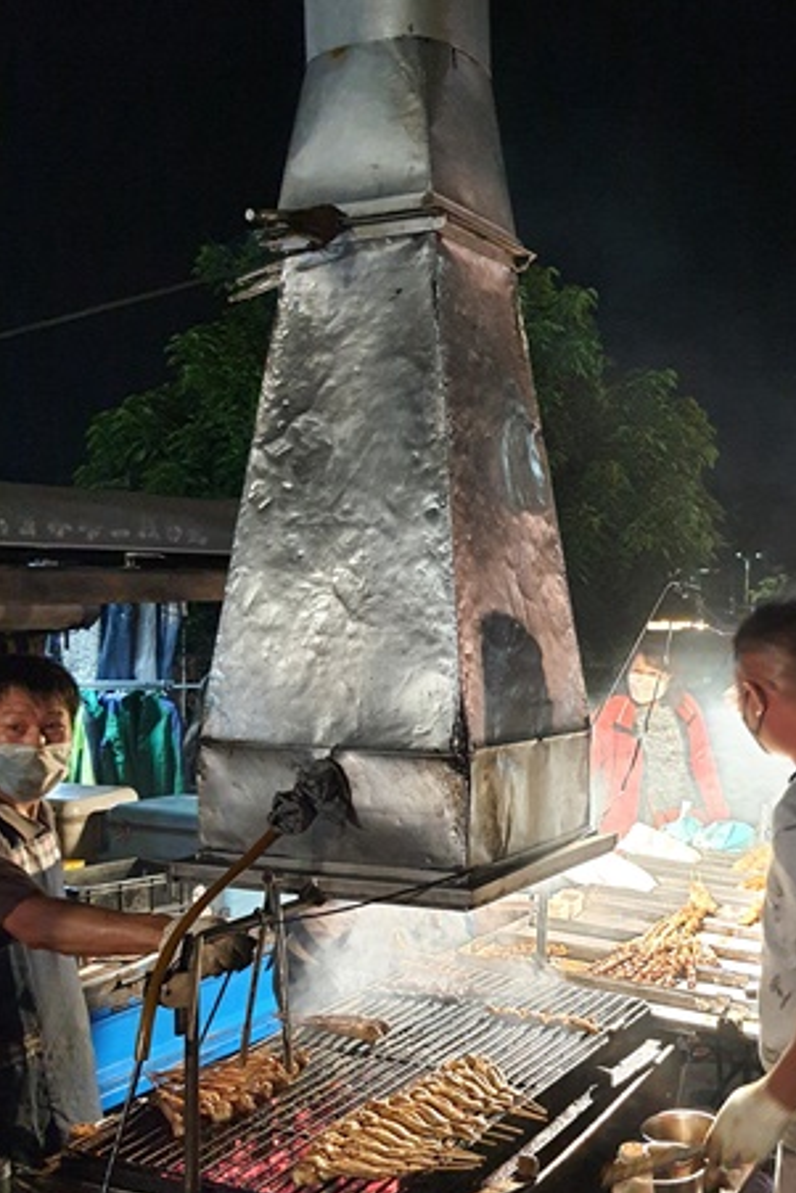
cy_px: 667
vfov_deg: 49.4
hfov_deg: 33.9
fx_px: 1292
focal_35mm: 39
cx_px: 537
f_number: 1.7
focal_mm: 4.32
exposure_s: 1/40
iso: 640
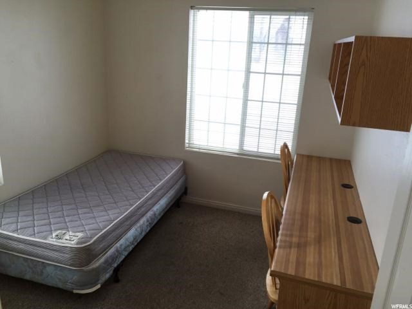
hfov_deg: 61.7
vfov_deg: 48.2
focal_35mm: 29
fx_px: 345
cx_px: 206
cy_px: 154
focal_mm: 4.15
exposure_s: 1/120
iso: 40
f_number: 2.2
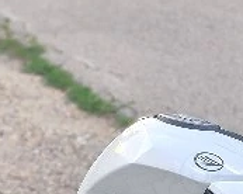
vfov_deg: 11.4
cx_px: 162
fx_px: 934
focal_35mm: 130
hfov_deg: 14.8
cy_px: 274
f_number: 1.8
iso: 50
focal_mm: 6.4
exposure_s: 1/100
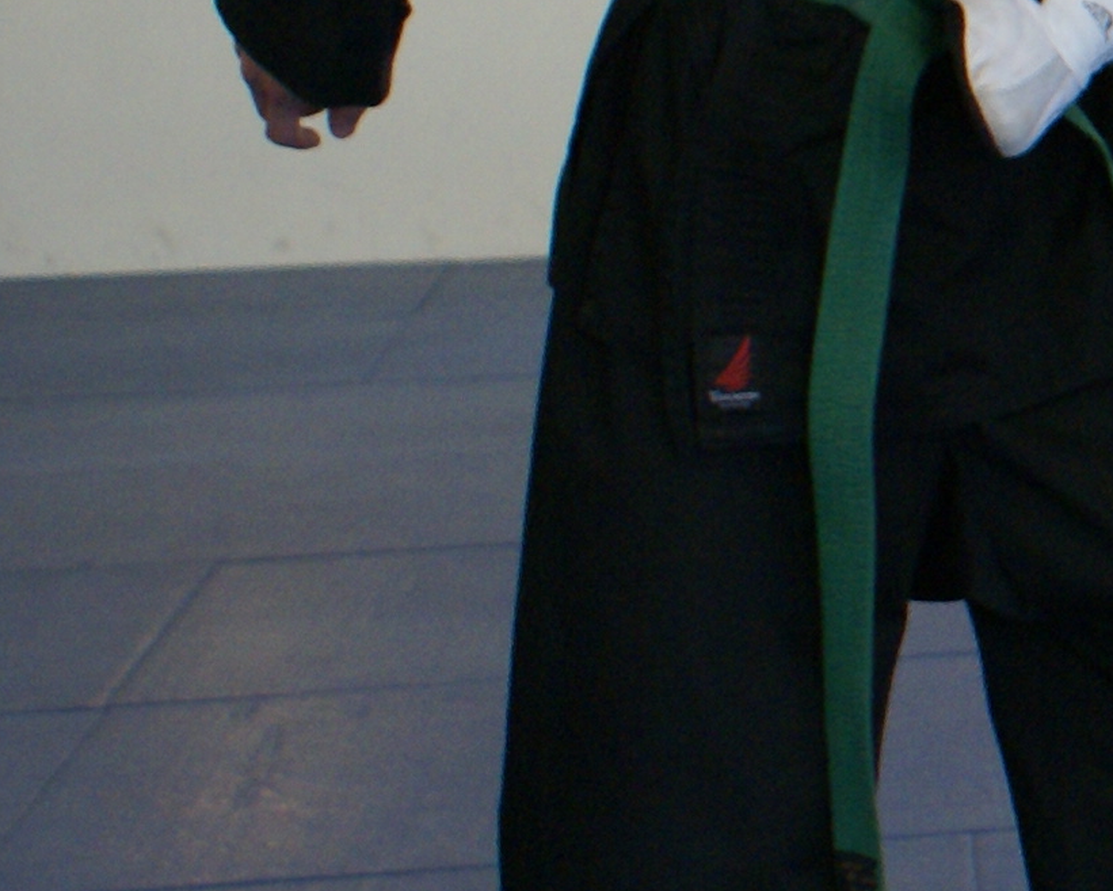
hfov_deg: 12.2
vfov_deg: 11.5
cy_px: 133
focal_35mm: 133
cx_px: 2482
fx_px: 4382
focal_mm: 20
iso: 400
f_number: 4
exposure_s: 1/20
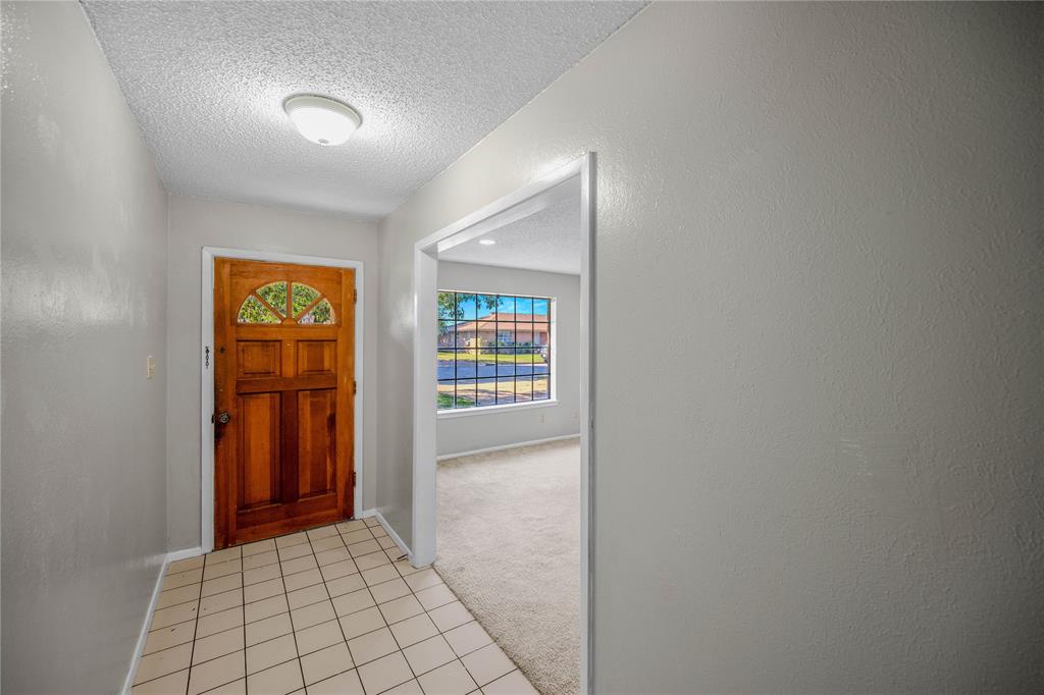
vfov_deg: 81.2
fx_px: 406
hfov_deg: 104.3
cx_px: 522
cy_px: 348
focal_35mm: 14
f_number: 4
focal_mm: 14
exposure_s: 1/25
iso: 400
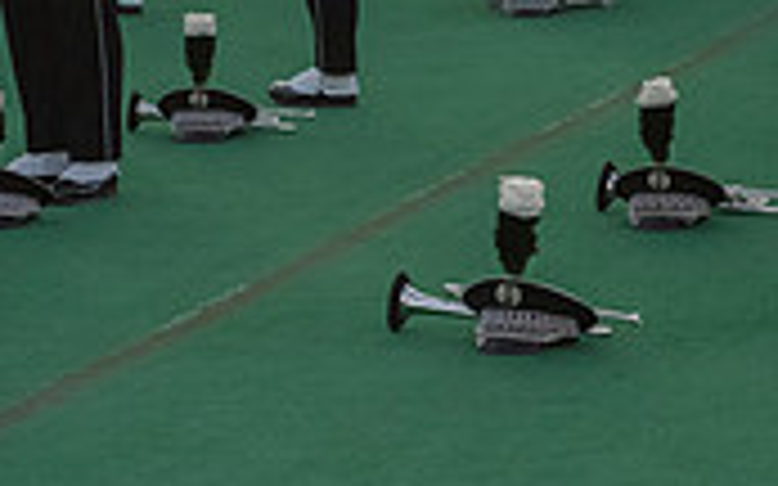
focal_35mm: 280
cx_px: 1151
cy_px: -286
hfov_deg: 7.4
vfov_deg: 4.6
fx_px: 5935
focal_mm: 82
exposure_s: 1/5000
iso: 5000
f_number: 4.5
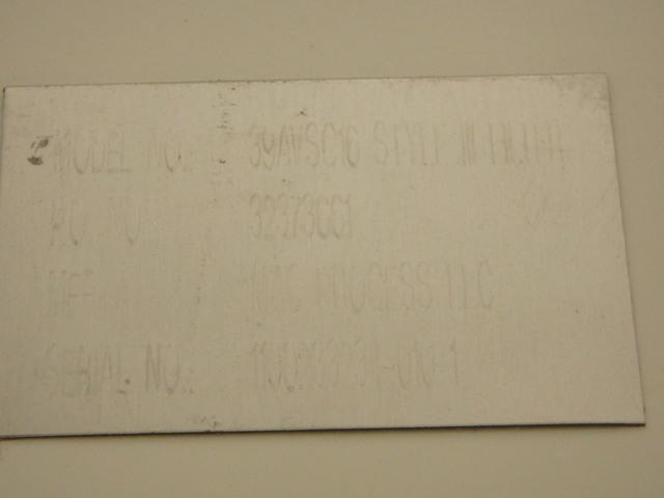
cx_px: 332
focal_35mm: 105
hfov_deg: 18.7
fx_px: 2014
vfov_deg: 14.1
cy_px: 249
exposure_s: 1/50
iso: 800
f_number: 5.7
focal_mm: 18.7
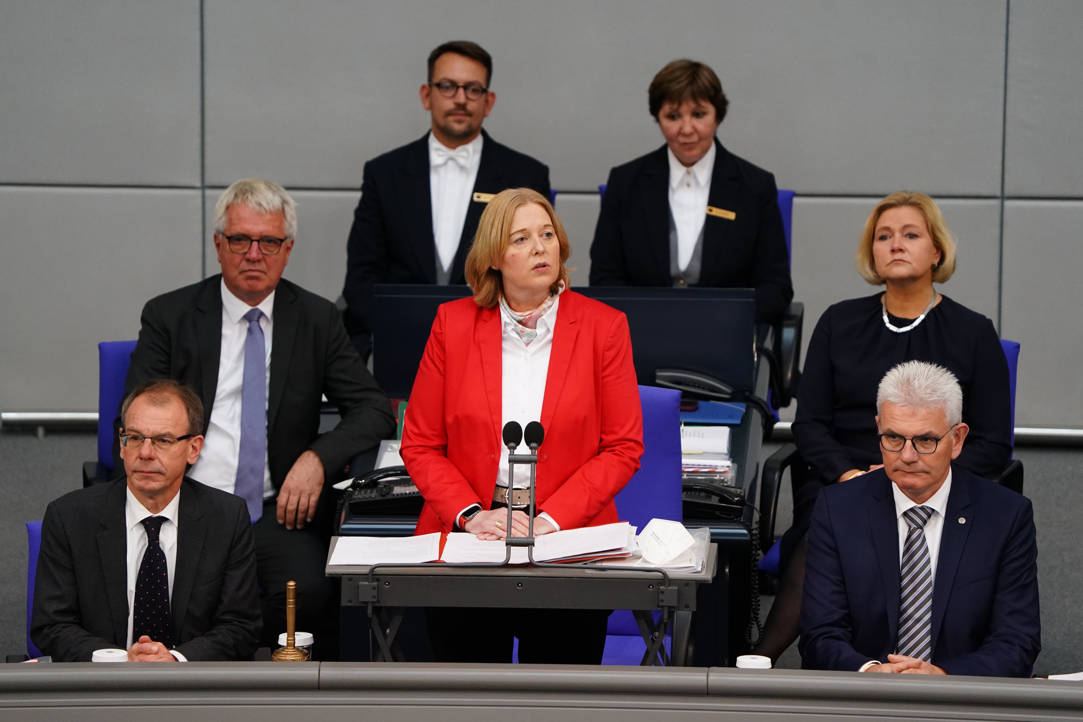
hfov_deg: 4.8
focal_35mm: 430
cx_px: 542
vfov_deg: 3.2
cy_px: 361
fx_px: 12935
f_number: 6.3
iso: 4000
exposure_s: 1/160
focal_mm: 430
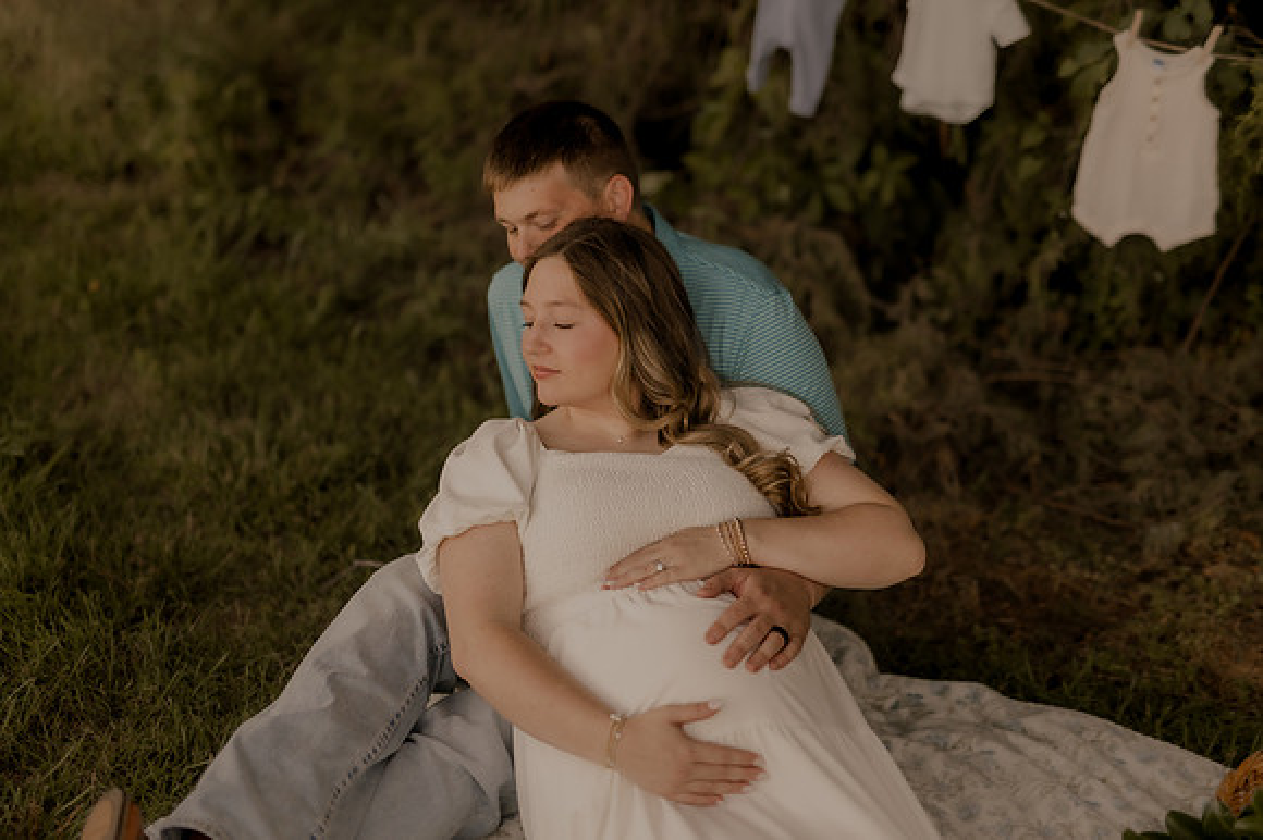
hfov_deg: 39.6
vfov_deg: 27.0
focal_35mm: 50
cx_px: 632
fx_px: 1753
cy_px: 420
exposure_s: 1/1000
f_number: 1.4
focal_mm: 50
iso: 200
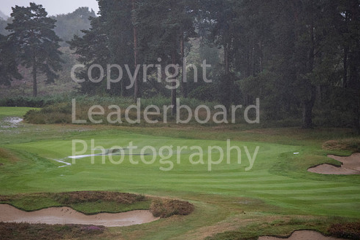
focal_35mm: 206
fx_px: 2060
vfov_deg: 6.7
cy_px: 118
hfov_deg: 10.0
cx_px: 166
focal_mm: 175
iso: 1250
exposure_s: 1/400
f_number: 4
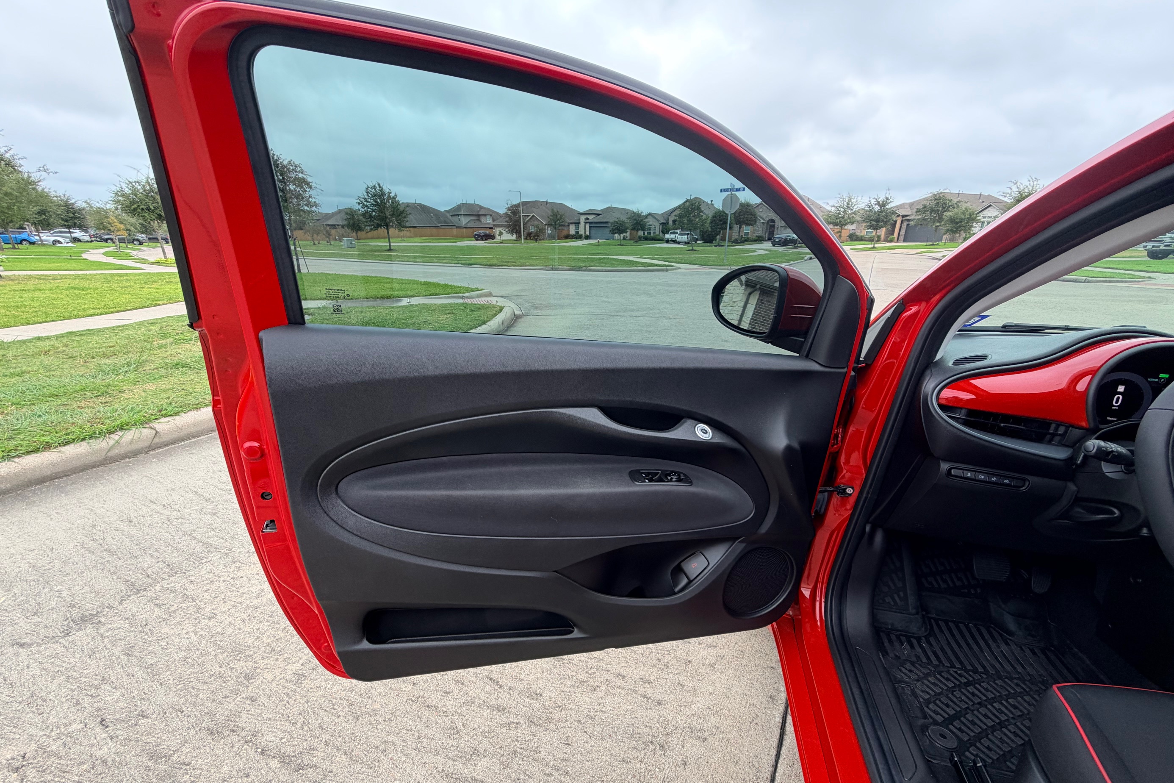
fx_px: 489
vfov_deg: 77.1
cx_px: 591
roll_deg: +0.4
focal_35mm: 15
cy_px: 433
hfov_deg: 100.4
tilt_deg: -22.5
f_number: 2.2
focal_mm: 2.22
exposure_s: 1/141
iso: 40
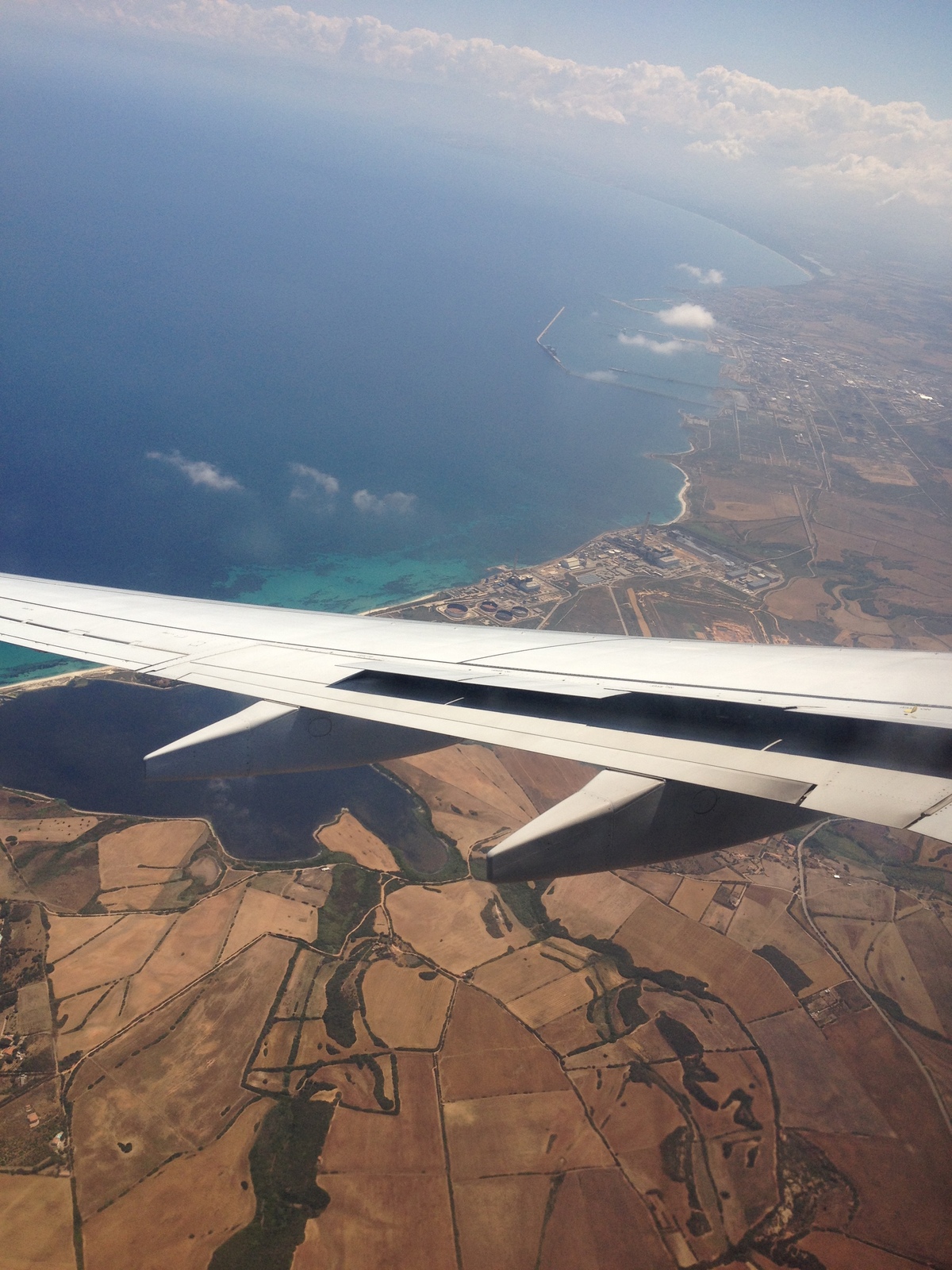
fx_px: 1283
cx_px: 476
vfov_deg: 52.6
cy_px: 635
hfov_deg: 40.7
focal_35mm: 35
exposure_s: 1/1534
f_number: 2.4
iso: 50
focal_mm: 4.28
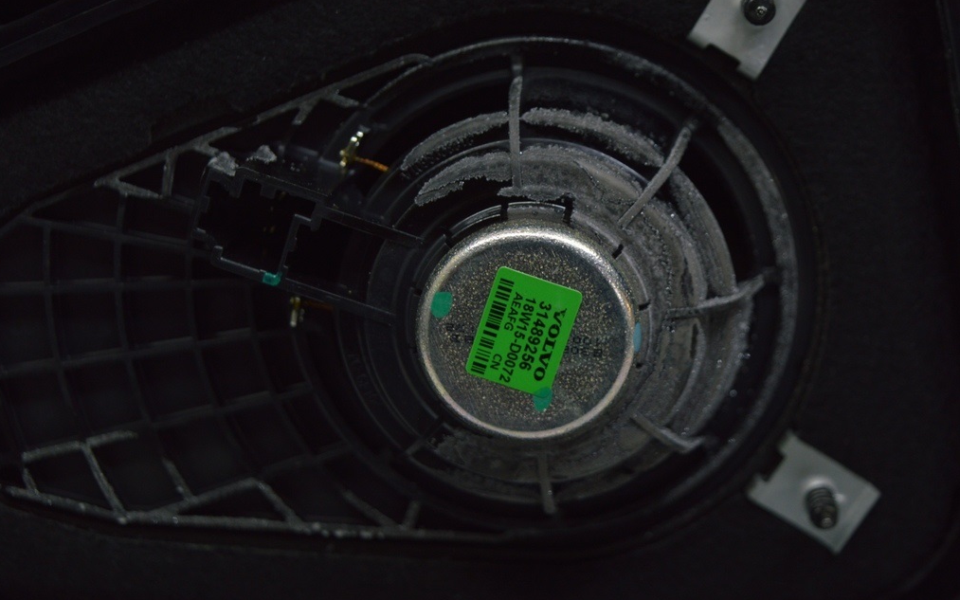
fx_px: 1857
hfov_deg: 29.0
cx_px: 479
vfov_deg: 18.3
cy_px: 304
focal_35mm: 71
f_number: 5
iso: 400
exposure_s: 1/50
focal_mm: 46
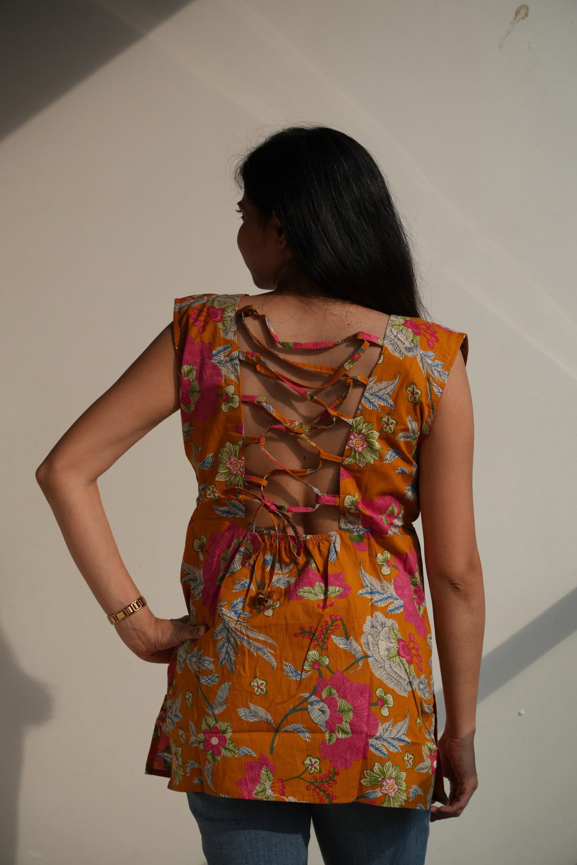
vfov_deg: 16.9
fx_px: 2920
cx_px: 288
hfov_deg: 11.3
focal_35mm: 122
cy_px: 432
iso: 160
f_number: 5
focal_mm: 81
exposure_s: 1/1000
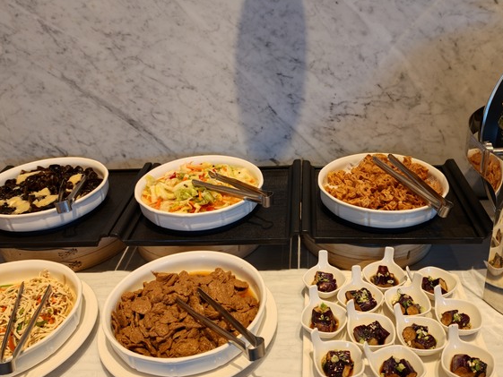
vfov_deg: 44.2
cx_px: 292
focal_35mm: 32
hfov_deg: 56.5
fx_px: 465
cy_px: 189
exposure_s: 1/120
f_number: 1.5
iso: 500
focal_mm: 7.73
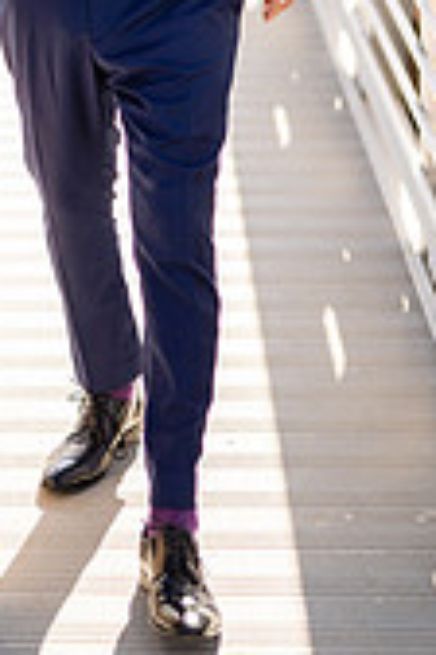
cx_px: -66
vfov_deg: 14.8
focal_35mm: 134
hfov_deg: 10.1
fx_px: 2434
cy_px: -105
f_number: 1.4
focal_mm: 50
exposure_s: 1/6400
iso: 200
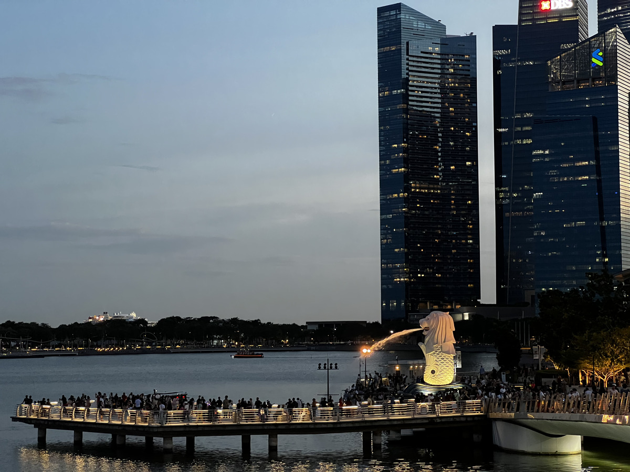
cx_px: 315
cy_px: 236
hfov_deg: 25.3
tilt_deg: +4.1
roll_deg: +0.5
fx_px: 1401
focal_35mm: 77
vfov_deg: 19.1
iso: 640
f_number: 2.8
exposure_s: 1/40
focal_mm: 9
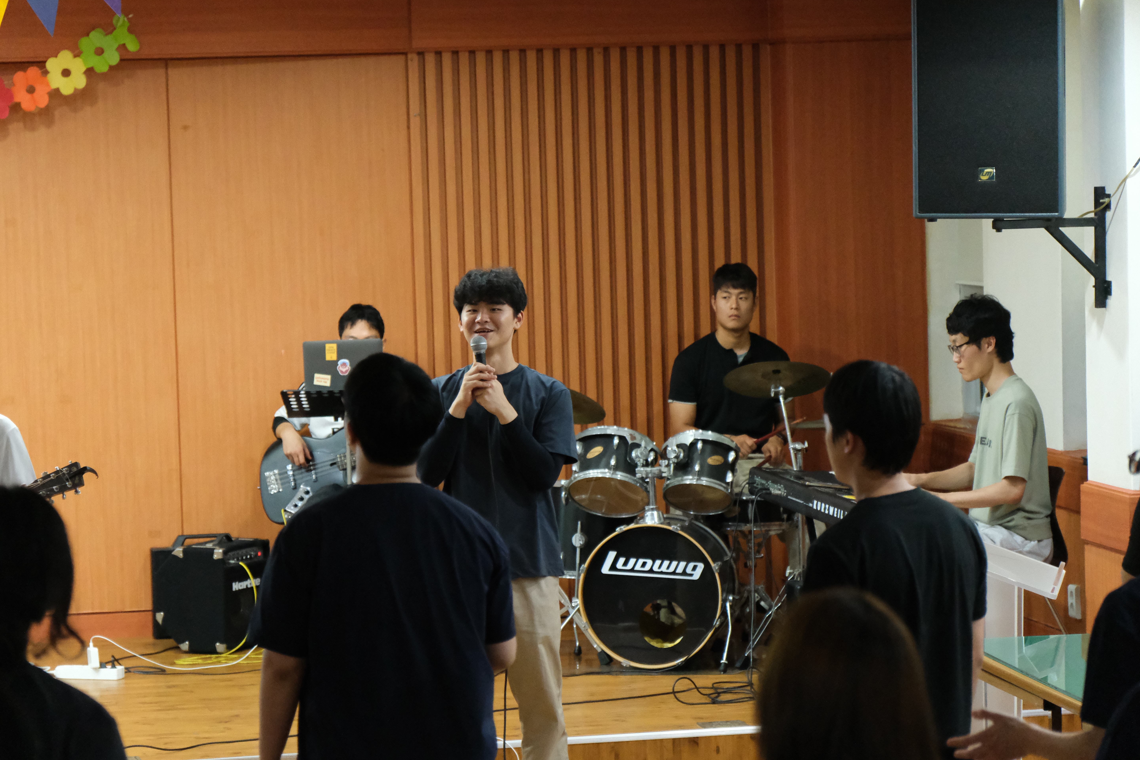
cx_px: 552
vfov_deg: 12.0
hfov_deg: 17.9
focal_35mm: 114
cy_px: 392
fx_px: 3610
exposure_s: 1/180
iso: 8000
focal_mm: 70
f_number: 2.8
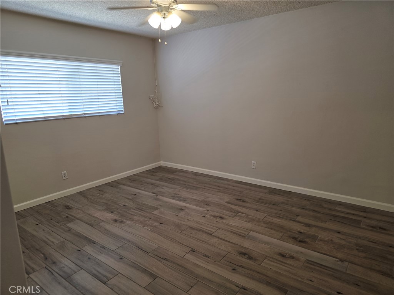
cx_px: 197
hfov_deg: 73.9
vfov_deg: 58.9
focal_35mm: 23
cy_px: 148
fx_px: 262
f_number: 1.7
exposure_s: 1/120
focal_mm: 6.3
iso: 100
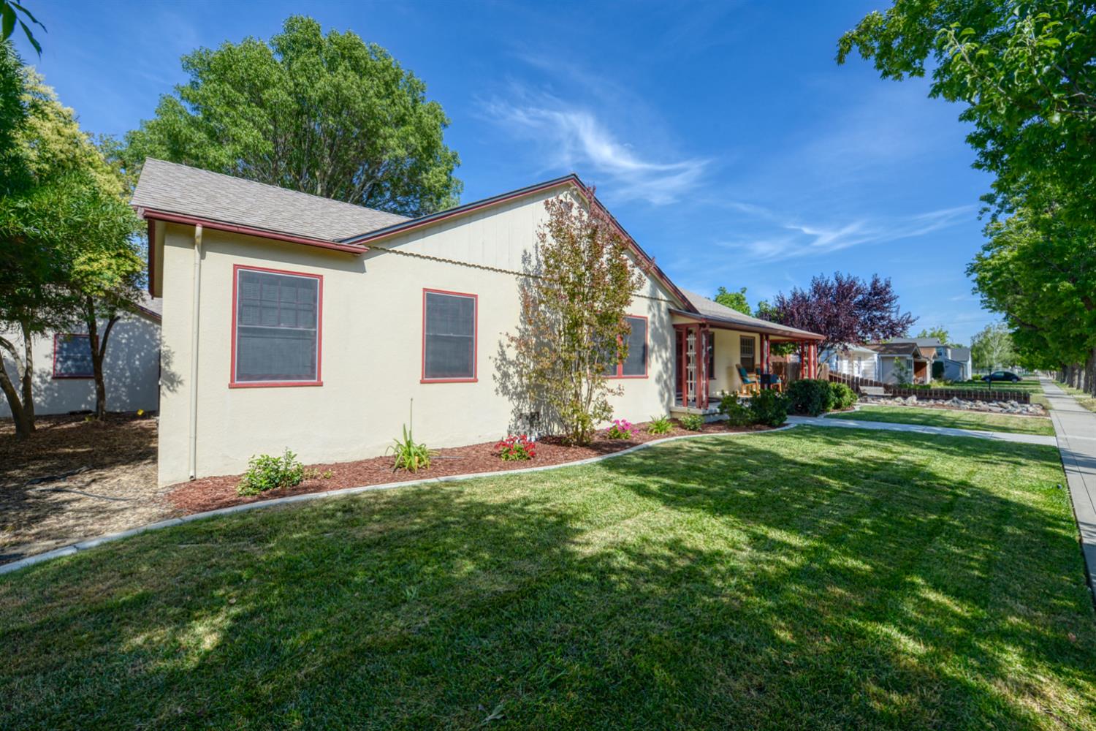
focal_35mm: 14
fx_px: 426
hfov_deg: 104.3
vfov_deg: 81.2
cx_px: 548
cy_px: 366
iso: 400
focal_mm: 14
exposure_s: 1/800
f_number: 10
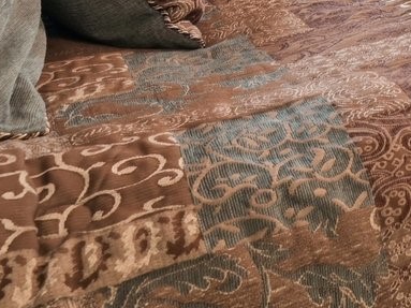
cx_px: 816
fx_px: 855
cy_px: -247
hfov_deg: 18.3
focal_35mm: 72
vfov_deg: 16.9
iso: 250
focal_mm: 14
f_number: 9
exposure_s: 1/6
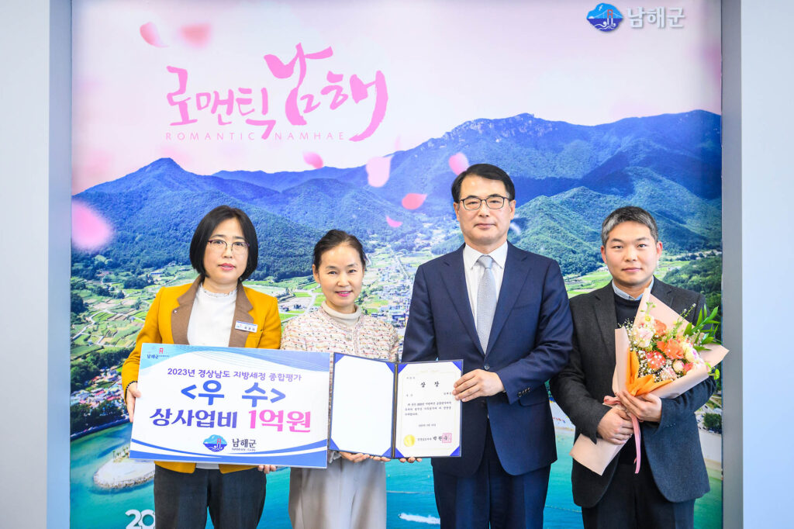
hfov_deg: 46.4
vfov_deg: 31.9
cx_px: 397
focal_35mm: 42
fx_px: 926
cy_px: 264
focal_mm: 42
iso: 1600
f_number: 4
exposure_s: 1/200
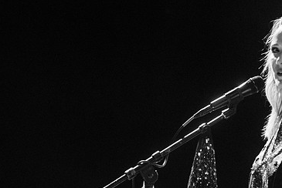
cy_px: 68
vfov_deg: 3.5
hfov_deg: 5.2
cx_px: 201
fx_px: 3097
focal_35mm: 395
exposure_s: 1/320
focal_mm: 200
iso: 2500
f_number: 3.2
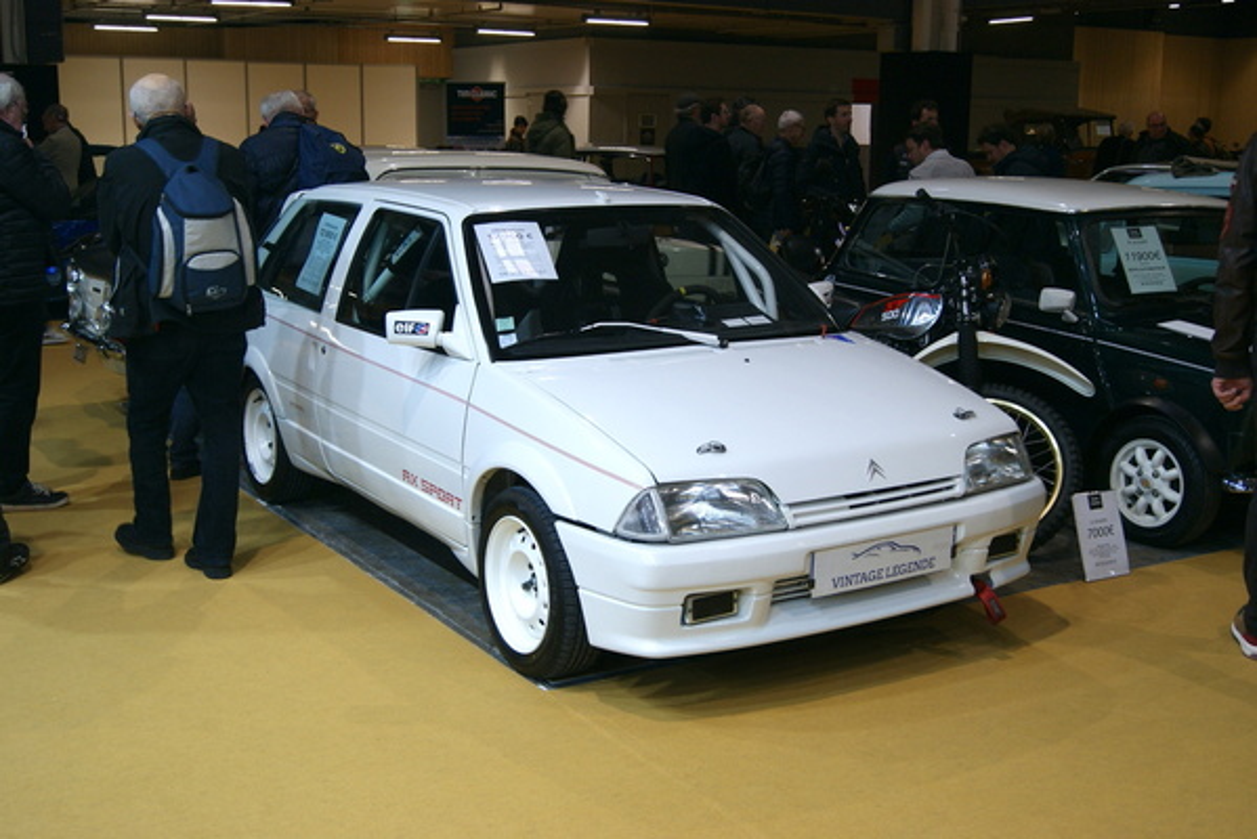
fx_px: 1467
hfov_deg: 46.4
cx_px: 628
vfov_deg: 31.9
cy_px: 420
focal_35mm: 42
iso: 200
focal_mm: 28
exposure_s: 1/50
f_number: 4.5
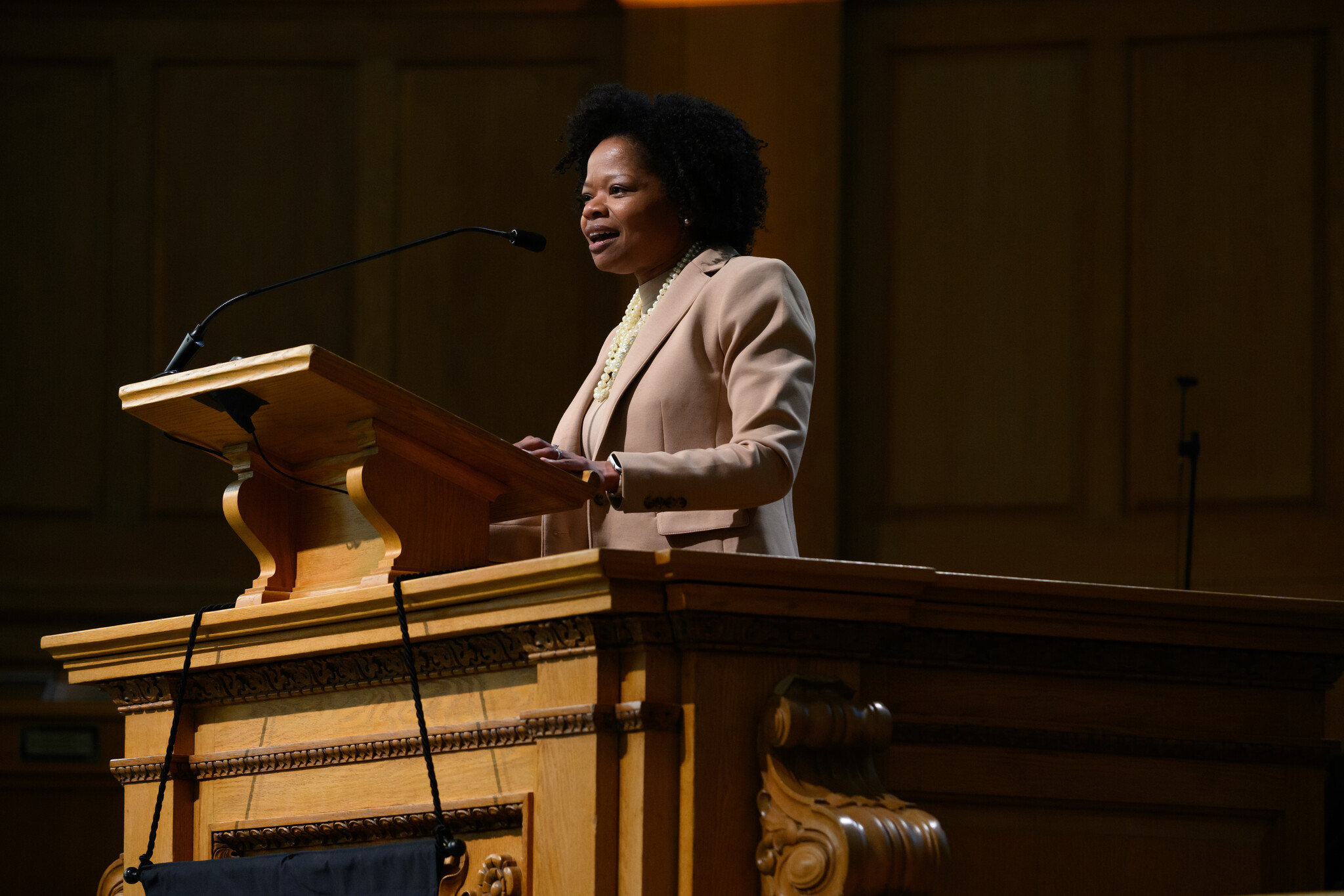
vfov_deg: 7.8
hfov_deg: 11.7
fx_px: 6532
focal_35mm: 175
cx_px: 672
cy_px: 448
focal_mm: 175
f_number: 5.6
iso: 3200
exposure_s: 1/200
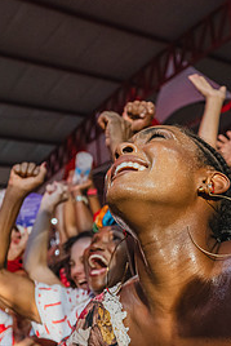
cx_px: 150
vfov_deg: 40.2
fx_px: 452
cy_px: 275
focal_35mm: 47
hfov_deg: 28.5
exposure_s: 1/250
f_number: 4
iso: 2500
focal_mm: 28
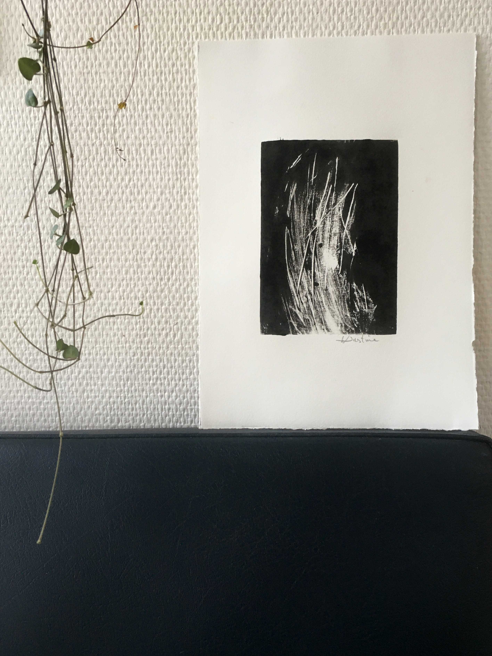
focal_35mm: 31
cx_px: 252
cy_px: 325
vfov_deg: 58.4
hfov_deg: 45.4
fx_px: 587
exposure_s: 1/33
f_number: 2.2
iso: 125
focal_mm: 4.15
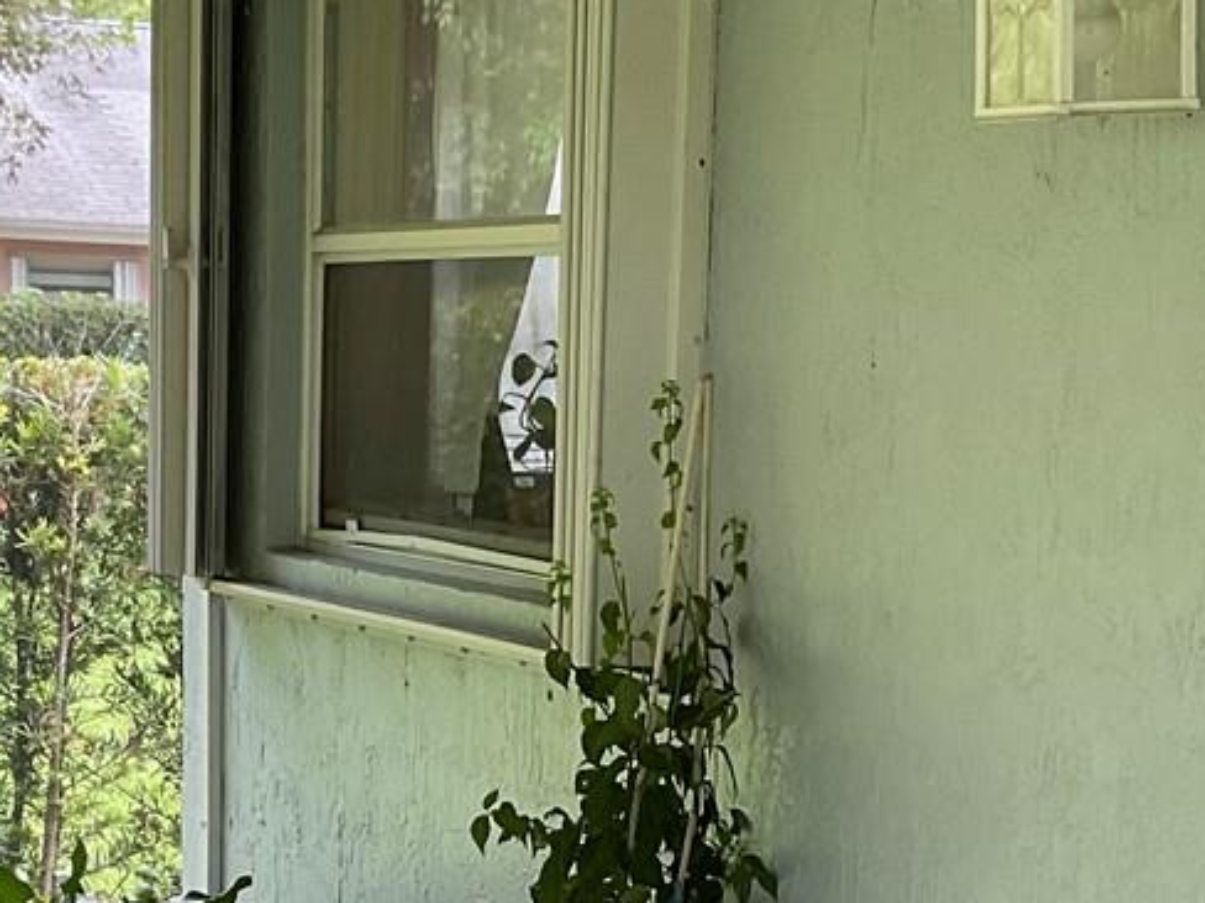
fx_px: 3307
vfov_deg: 15.2
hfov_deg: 20.6
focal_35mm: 95
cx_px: 523
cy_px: 942
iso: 40
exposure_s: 1/120
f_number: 1.8
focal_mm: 3
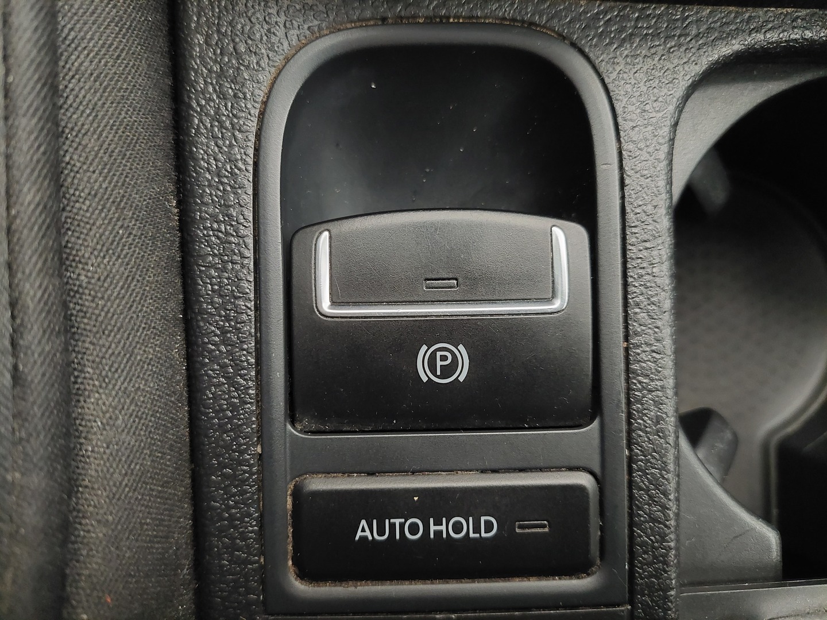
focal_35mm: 25
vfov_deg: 54.9
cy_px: 310
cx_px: 414
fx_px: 597
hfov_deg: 69.4
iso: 1000
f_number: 1.8
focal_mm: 5.23
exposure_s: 1/25
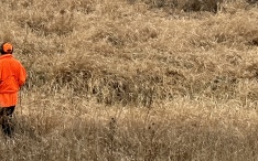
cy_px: -6
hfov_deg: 11.4
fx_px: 1223
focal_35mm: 174
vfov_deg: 7.5
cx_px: -160
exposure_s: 1/651
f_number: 1.78
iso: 64
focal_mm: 6.86
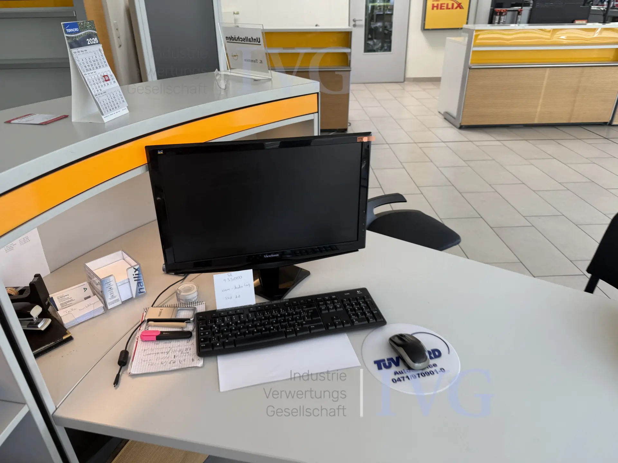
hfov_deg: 71.6
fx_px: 428
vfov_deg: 56.8
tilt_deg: -27.4
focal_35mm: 24
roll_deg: -1.5
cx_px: 309
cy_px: 232
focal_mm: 6.76
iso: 64
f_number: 1.78
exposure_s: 1/149
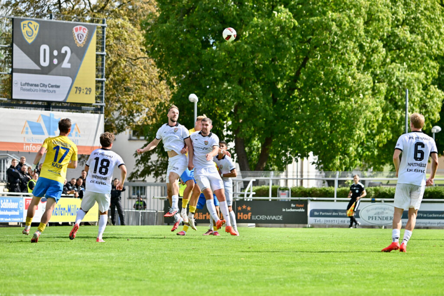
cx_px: 222
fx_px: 2158
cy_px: 148
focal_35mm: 175
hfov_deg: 11.7
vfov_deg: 7.8
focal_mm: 175
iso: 400
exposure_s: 1/2000
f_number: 5
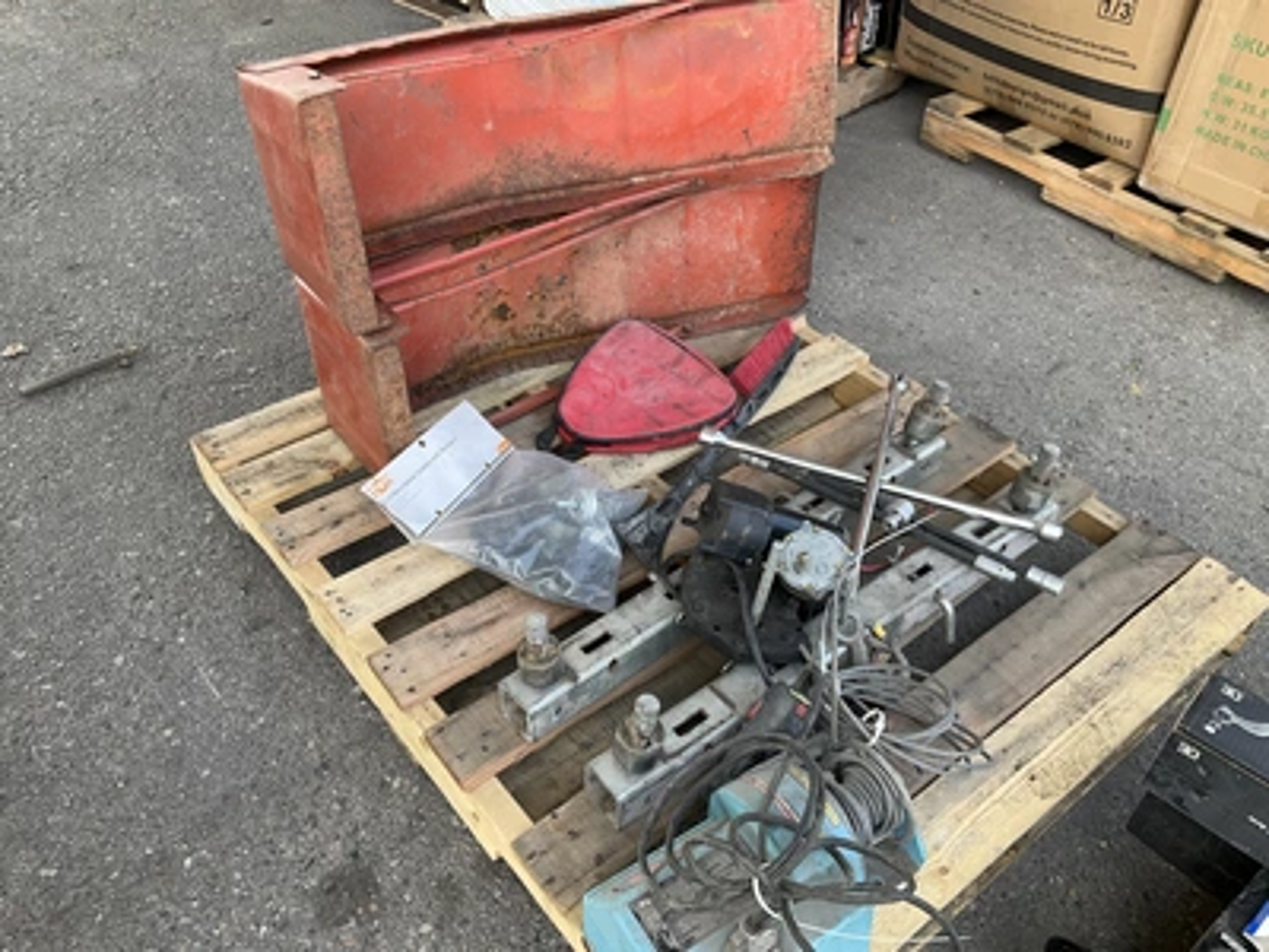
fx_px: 1063
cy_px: 476
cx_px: 634
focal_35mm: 29
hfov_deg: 61.7
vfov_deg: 48.2
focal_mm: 3
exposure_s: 1/122
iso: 20
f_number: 1.8
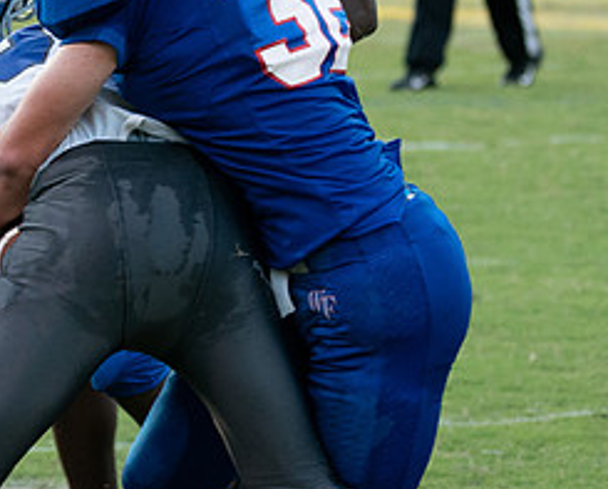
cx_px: 50
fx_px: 9033
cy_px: 289
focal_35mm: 501
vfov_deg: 3.1
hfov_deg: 3.9
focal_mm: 148
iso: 2500
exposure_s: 1/1000
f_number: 5.6
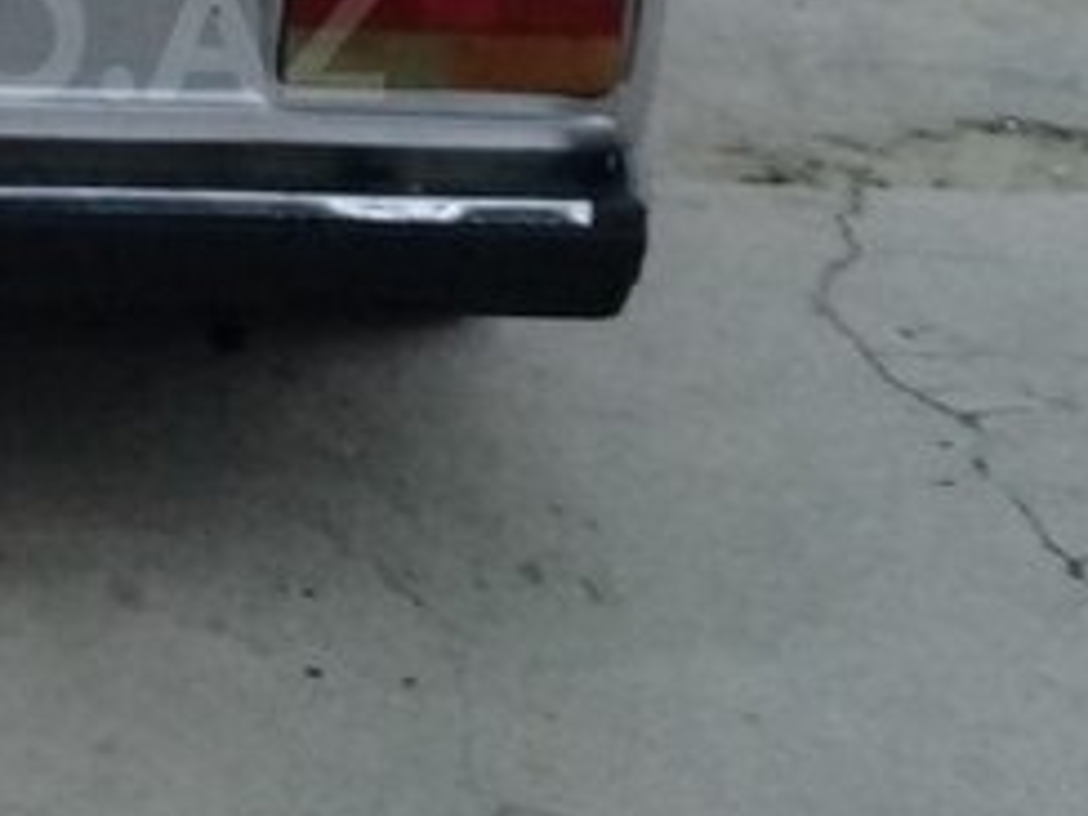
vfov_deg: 17.2
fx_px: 2640
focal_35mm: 84
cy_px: 33
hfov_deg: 22.2
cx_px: -71
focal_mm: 3.3
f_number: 2.2
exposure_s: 1/17
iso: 400
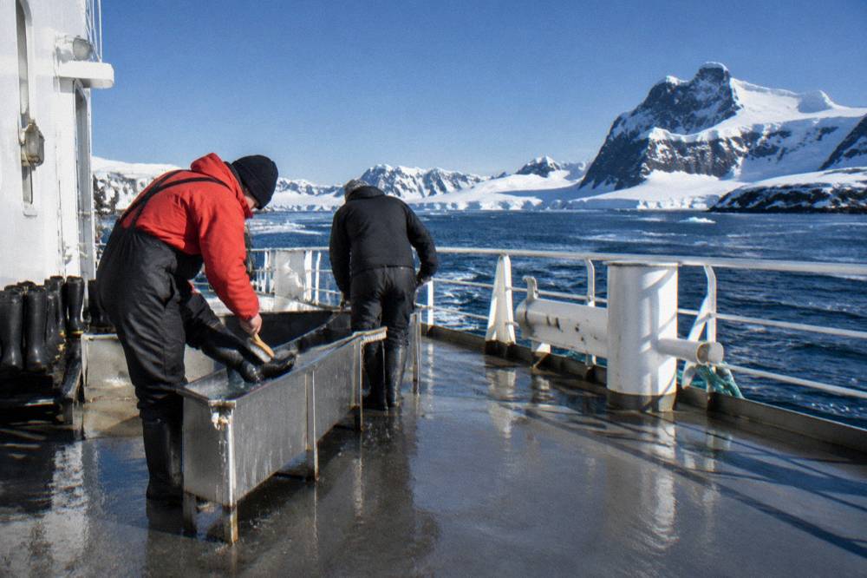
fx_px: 1541
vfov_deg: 21.2
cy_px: 289
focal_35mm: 64
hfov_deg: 31.4
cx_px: 434
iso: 320
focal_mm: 64
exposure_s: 1/500
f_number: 7.1
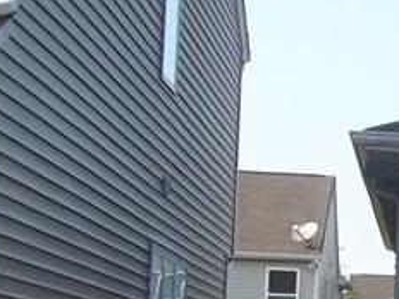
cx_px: 862
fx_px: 1625
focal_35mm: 141
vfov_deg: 10.4
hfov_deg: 12.0
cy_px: 342
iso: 64
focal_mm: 5.7
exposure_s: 1/320
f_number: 2.9
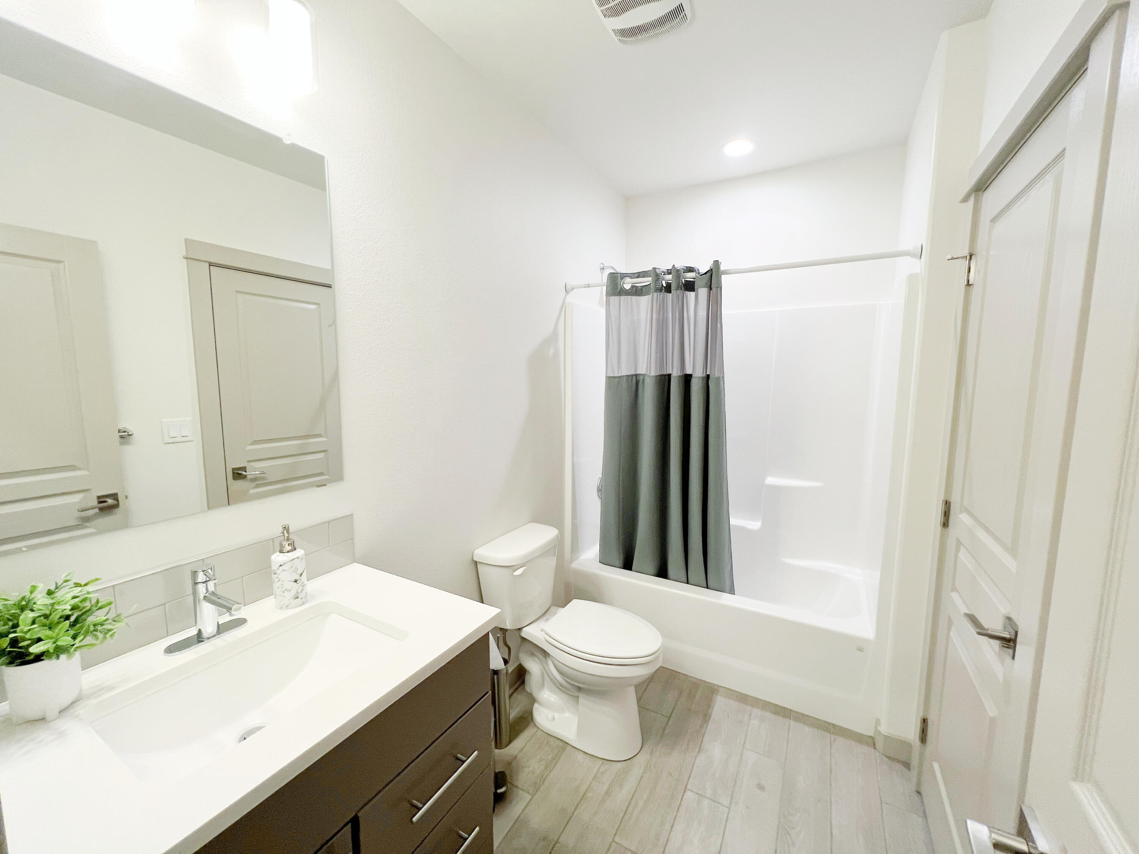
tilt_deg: -6.7
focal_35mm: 13
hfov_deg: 106.2
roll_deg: -0.9
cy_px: 427
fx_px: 428
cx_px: 570
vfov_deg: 89.9
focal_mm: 1.57
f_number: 1.8
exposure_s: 1/60
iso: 125
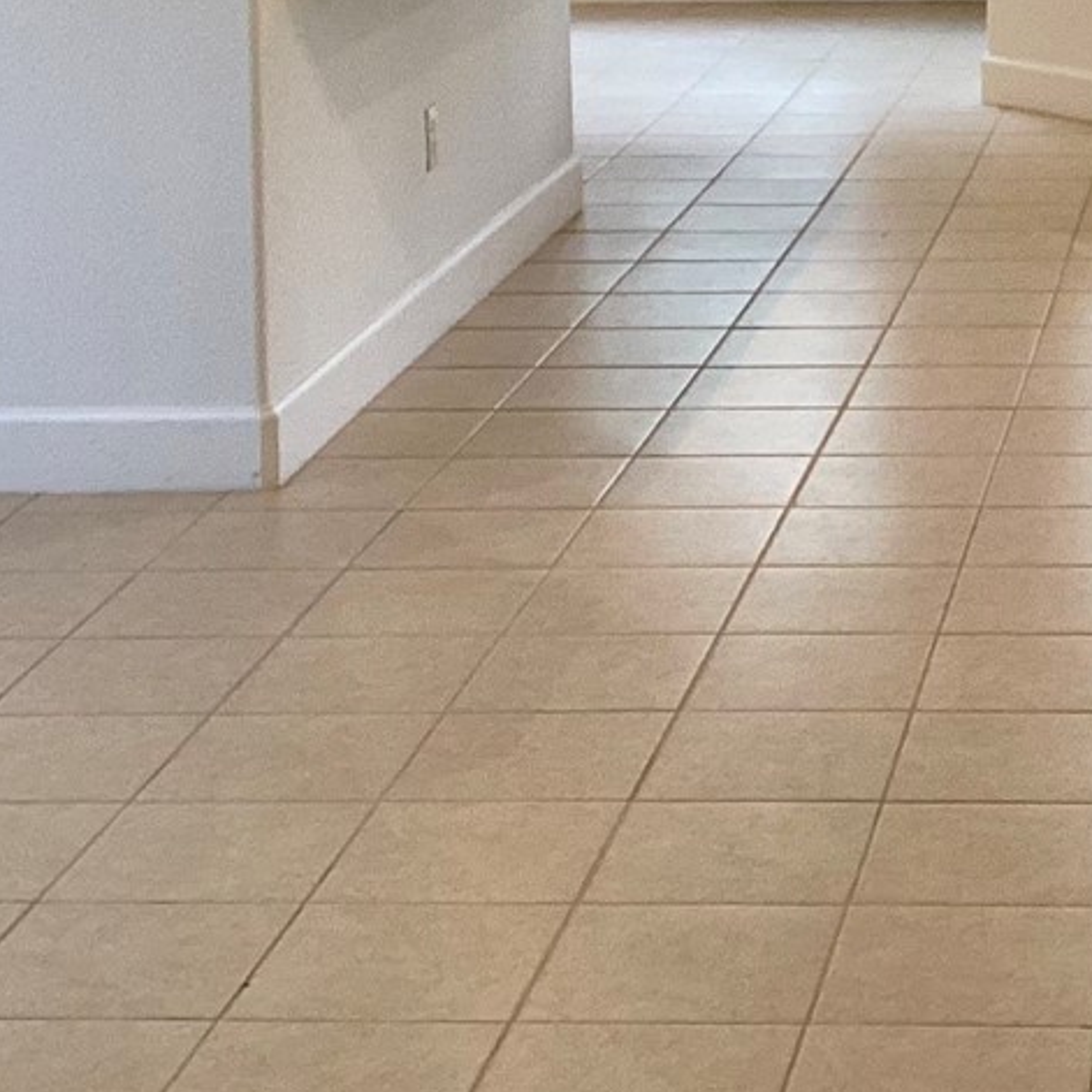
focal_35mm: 93
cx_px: 1199
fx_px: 3319
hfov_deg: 18.0
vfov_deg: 17.8
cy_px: -213
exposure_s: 1/60
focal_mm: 3.3
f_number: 2.4
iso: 80
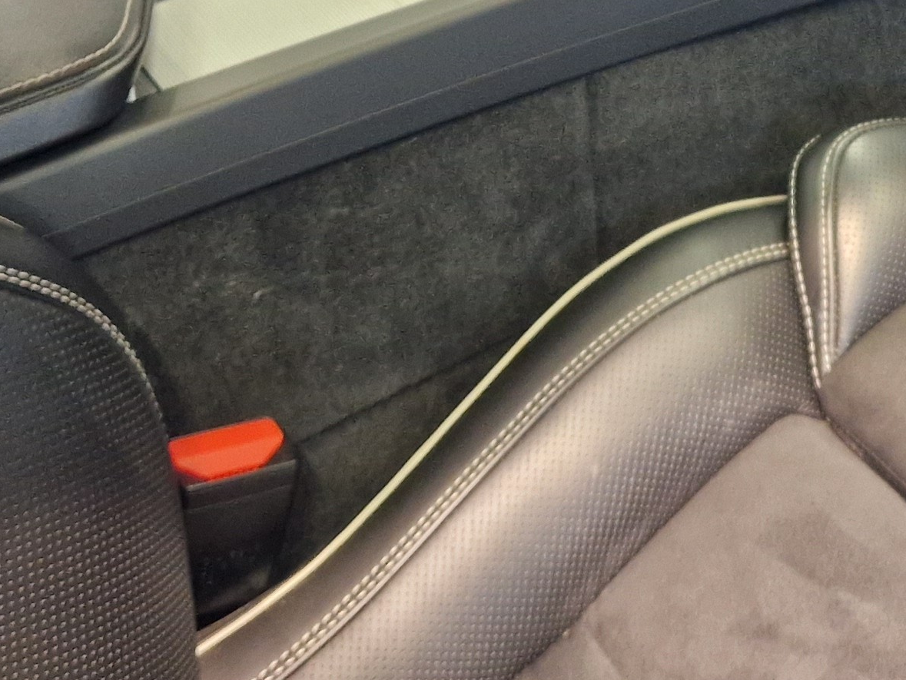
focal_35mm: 78
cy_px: -54
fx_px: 2042
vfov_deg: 18.3
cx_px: 956
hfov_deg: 23.7
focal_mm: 5.4
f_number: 1.8
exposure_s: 1/100
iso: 400
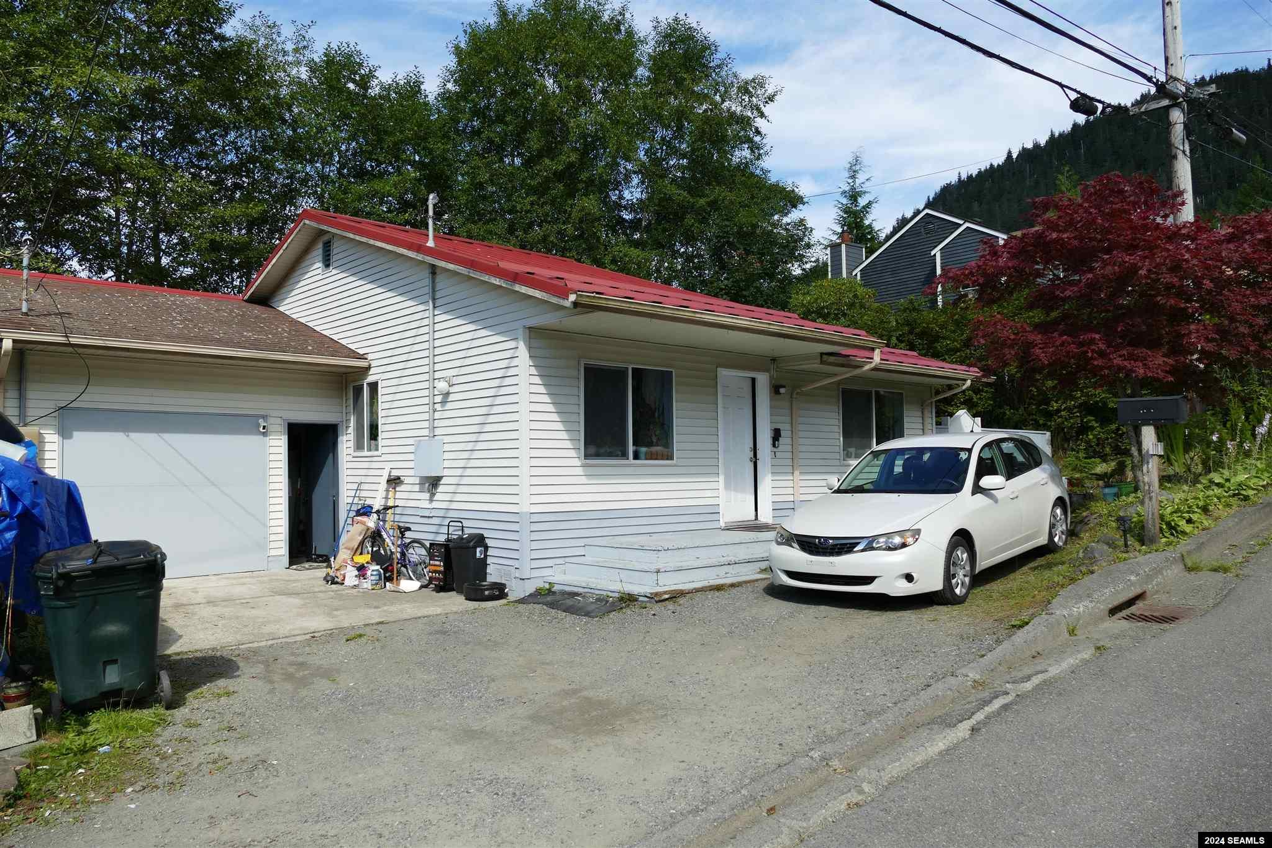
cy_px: 424
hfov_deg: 71.5
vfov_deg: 51.3
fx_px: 883
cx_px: 636
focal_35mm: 25
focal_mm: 9.12
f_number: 3.2
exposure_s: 1/1600
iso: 125
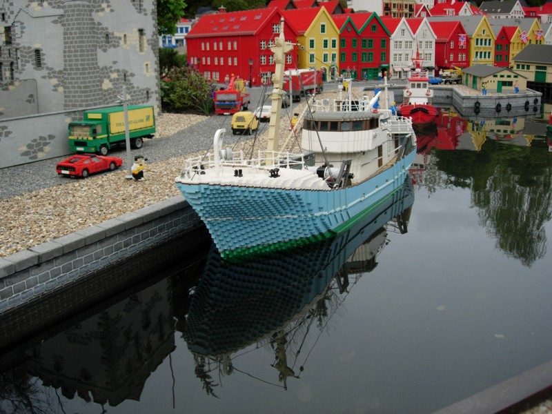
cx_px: 276
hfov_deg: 49.0
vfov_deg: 37.7
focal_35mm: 38
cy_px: 207
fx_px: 606
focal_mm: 7.8
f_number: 2.8
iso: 64
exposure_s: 1/790
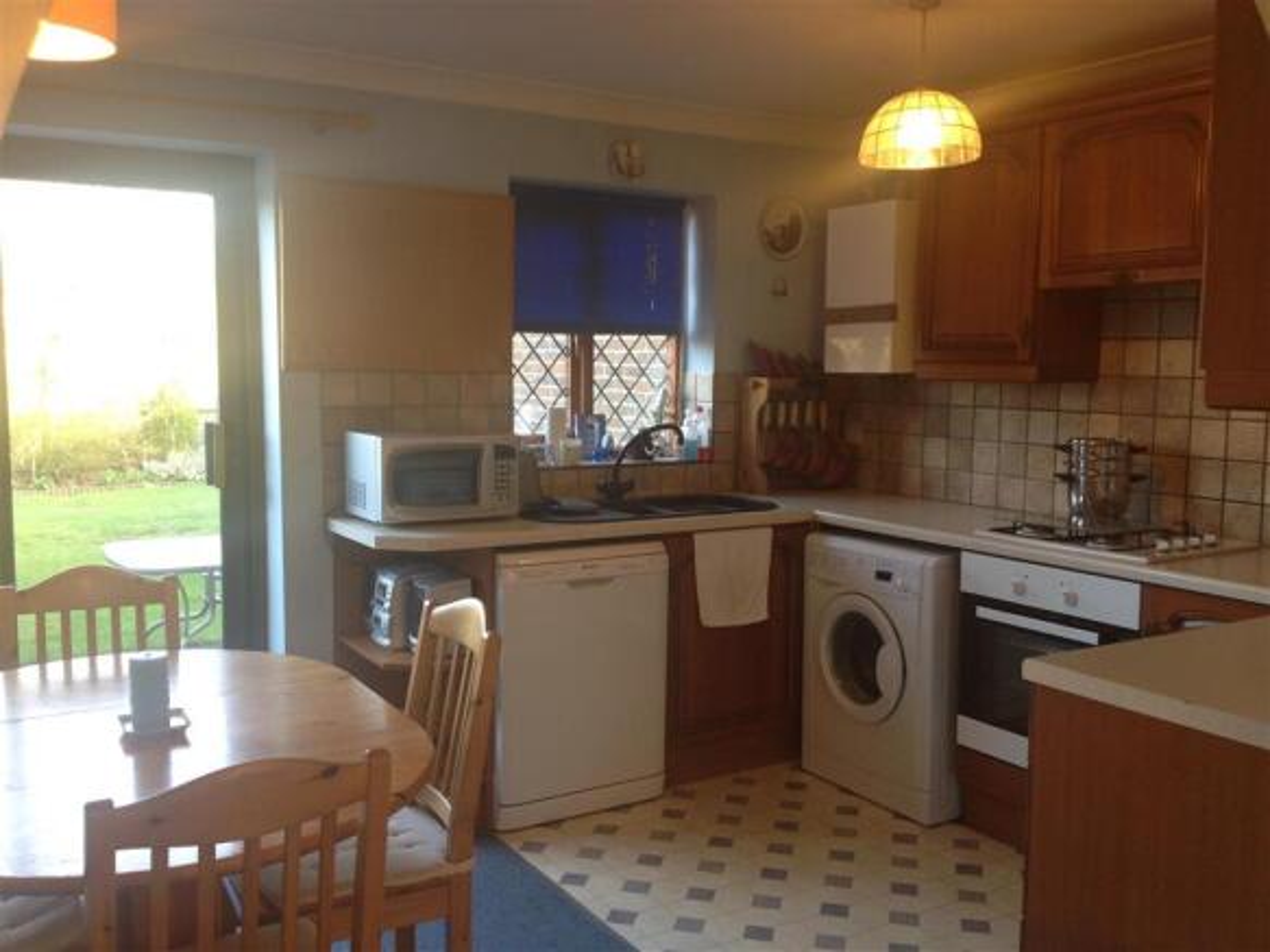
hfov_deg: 52.6
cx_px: 635
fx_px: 1284
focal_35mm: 35
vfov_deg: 40.7
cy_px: 476
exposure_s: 1/20
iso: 64
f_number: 2.4
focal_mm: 4.28
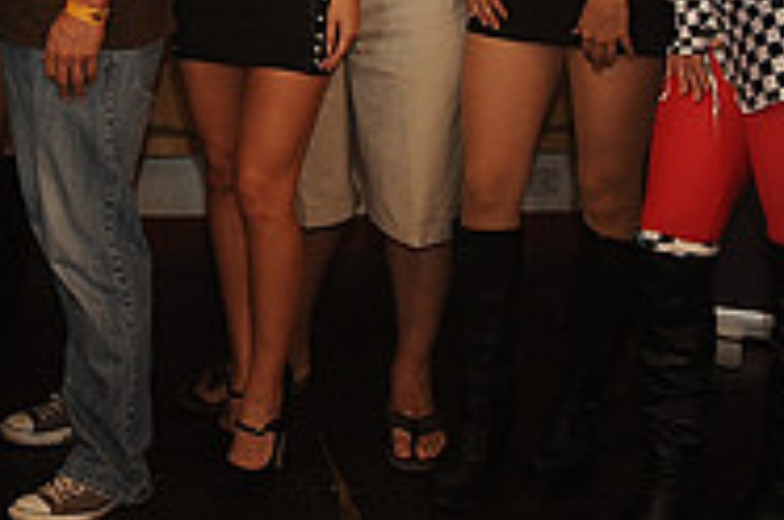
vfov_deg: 14.5
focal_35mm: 87
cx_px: -122
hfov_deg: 21.9
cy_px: -268
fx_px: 1891
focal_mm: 28
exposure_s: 1/160
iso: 640
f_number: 5
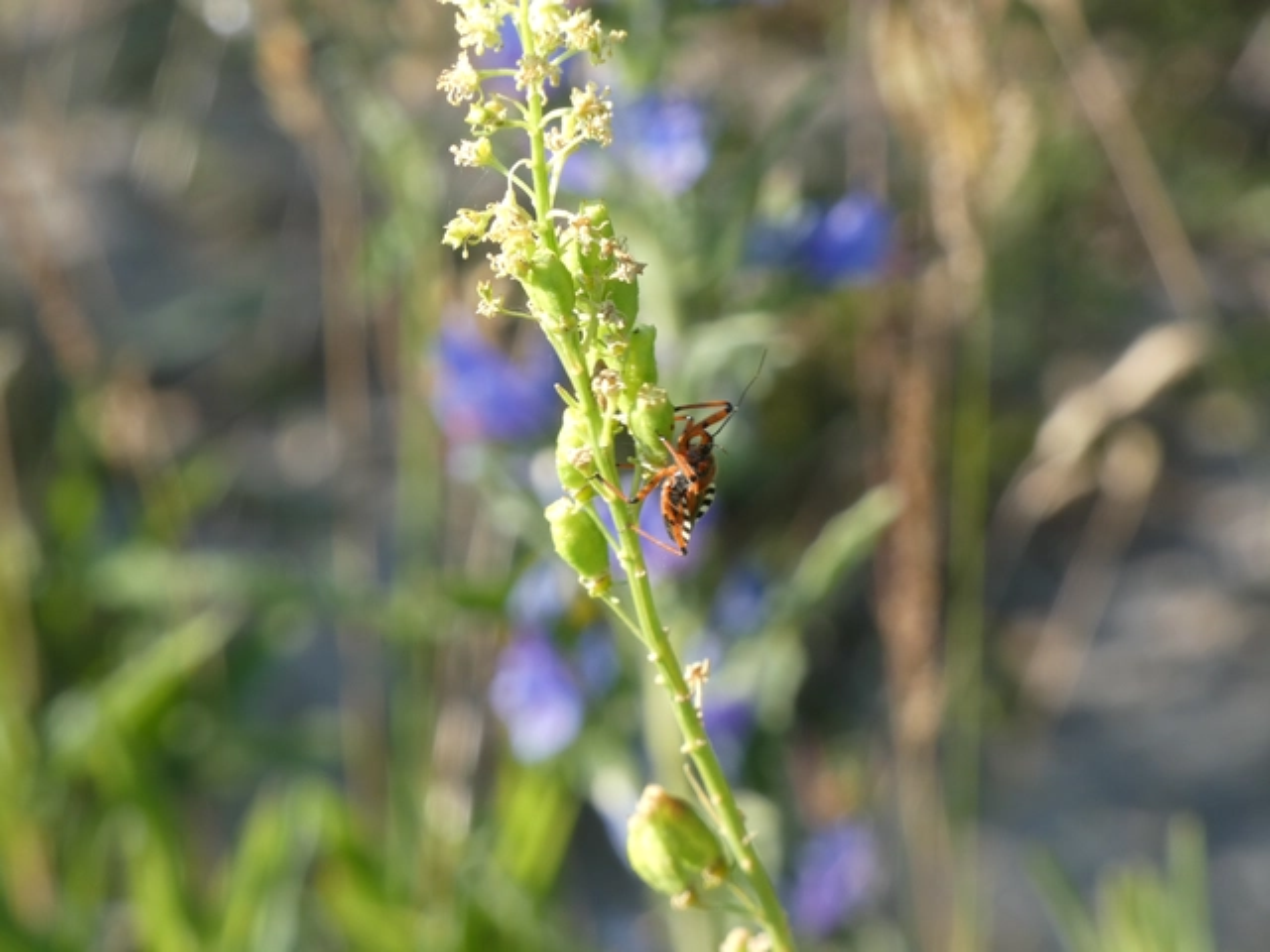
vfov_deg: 3.9
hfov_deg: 5.2
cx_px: 635
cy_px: 476
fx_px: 14088
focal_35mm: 384
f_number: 5.6
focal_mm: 68.8
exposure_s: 1/125
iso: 80
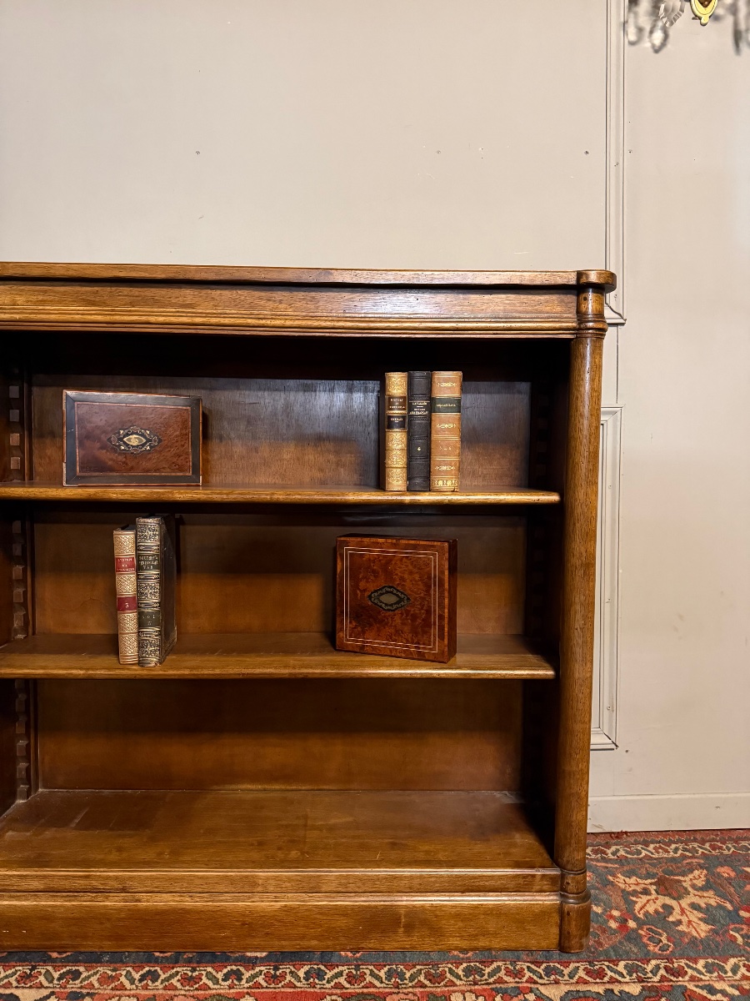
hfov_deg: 56.8
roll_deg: -0.1
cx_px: 375
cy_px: 500
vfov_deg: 71.6
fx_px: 693
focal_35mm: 24
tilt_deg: -2.8
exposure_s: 1/30
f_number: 1.78
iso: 1000
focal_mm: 6.76
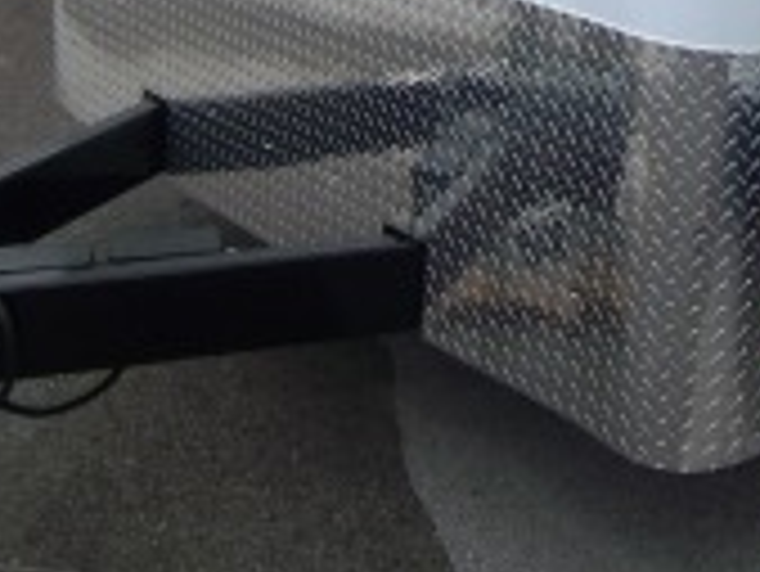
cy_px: -171
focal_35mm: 61
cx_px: 684
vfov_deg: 21.7
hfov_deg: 30.3
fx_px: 1340
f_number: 5.6
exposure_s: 1/125
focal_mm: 3.8
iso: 64
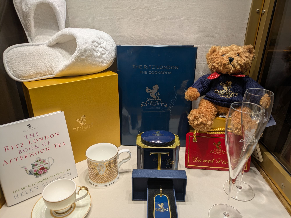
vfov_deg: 54.9
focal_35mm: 25
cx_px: 146
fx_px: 210
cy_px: 109
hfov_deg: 69.4
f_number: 1.89
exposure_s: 1/100
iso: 84
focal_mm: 5.43
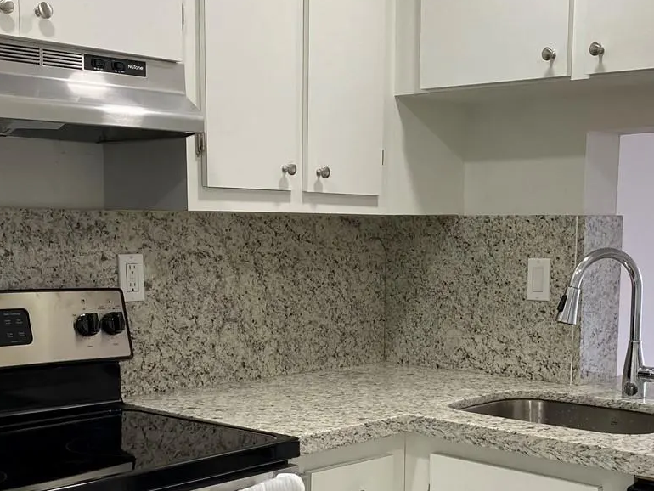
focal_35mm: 54
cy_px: 348
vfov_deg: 26.8
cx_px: 386
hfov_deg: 35.4
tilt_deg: -9.2
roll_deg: -0.9
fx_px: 1021
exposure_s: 1/120
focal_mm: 4.25
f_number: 1.8
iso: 125
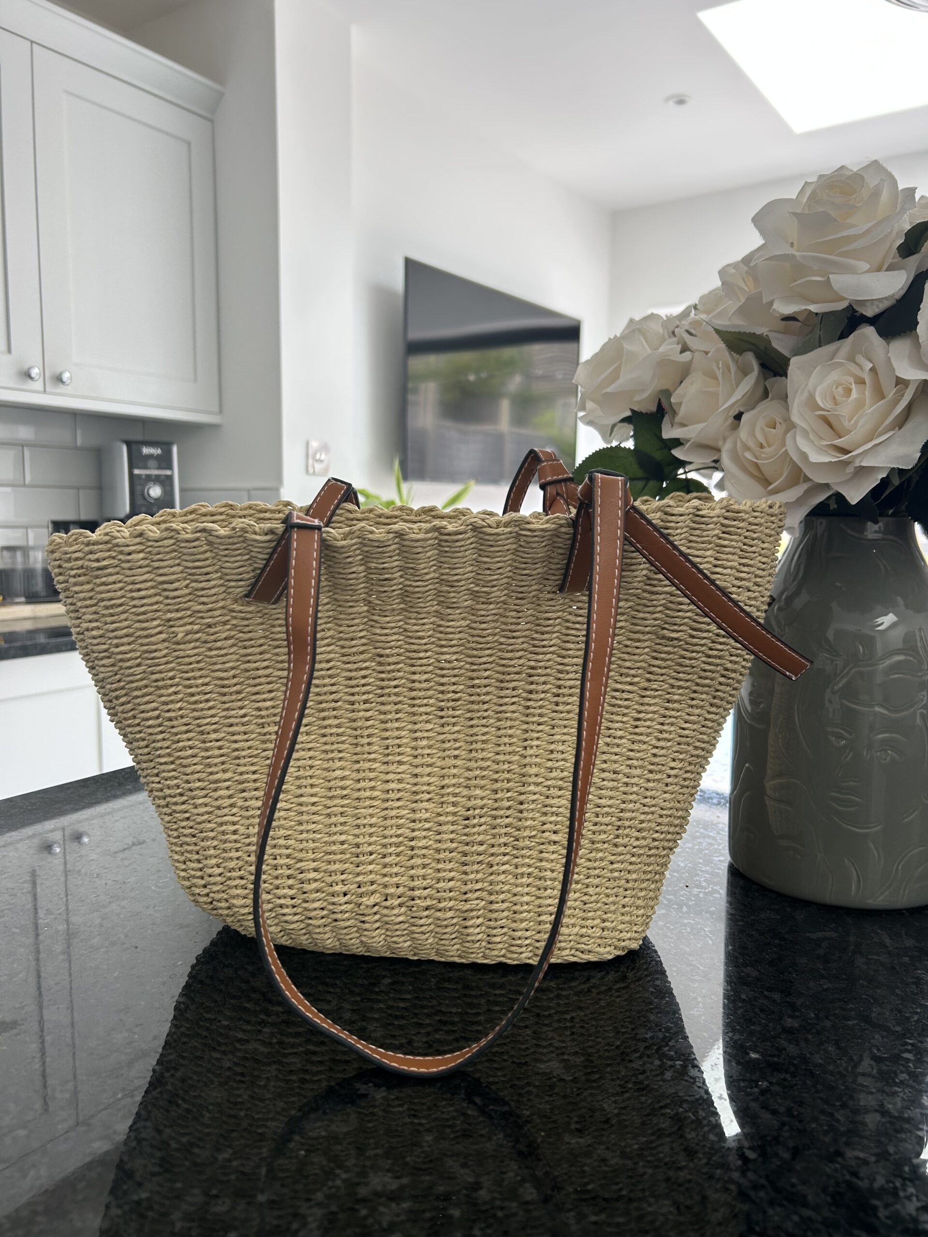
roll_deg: +0.0
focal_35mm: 26
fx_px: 929
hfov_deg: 53.1
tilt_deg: -4.7
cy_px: 618
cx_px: 464
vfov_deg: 67.3
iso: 40
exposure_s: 1/121
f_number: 1.5
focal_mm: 5.7
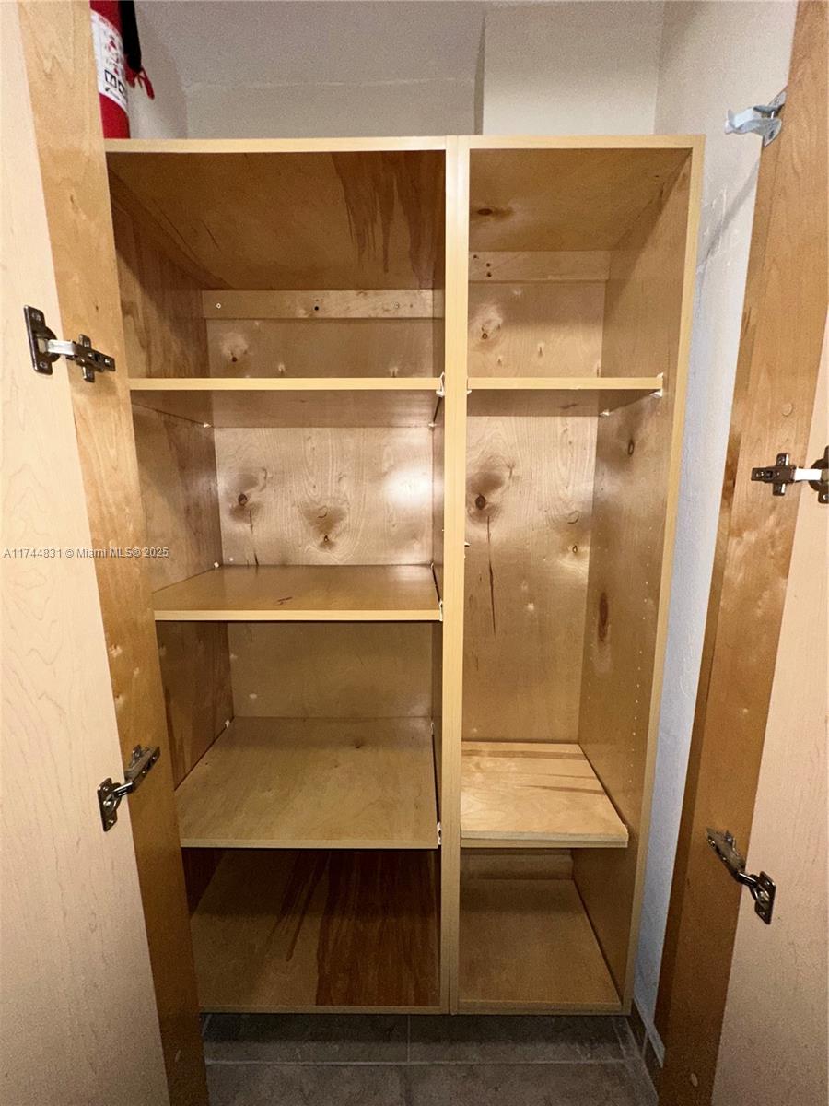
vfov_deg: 102.1
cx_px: 414
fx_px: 447
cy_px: 553
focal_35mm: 14
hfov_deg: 85.7
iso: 125
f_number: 2.2
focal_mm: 2.22
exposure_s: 1/60
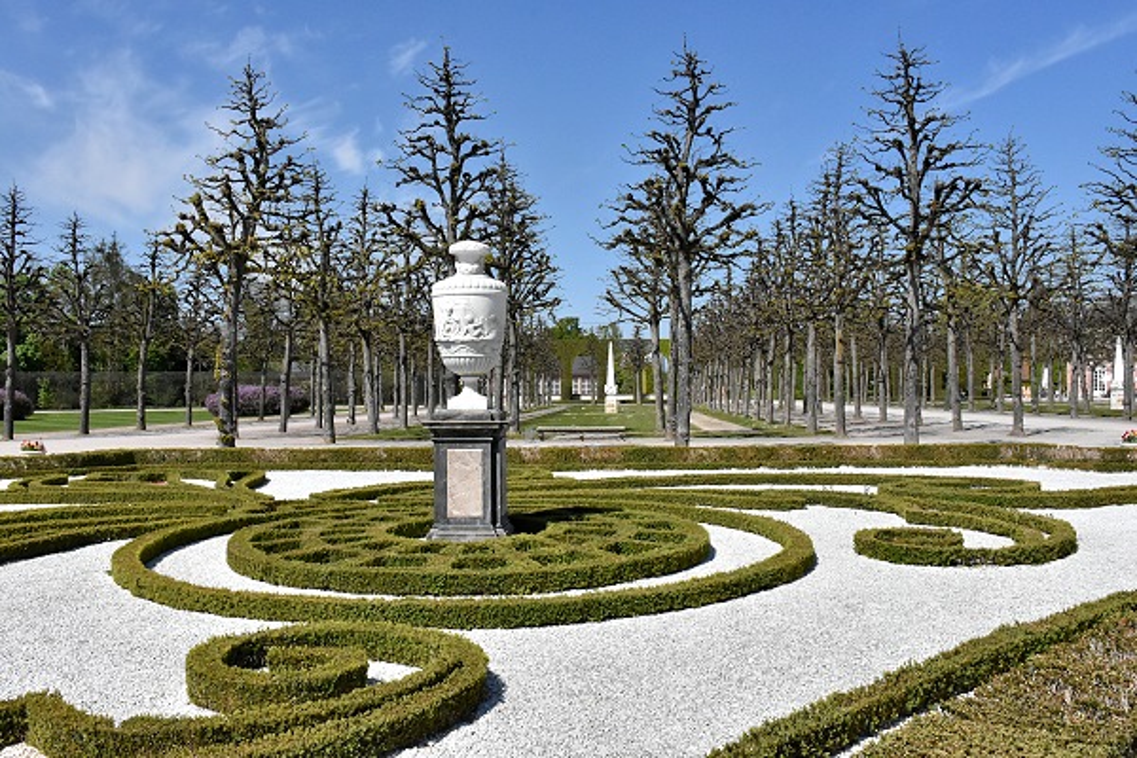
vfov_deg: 40.0
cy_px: 379
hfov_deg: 57.2
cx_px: 568
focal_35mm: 33
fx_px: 1042
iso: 2500
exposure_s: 1/8000
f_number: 11
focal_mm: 22
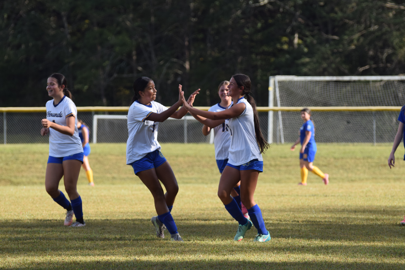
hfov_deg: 9.8
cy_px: 135
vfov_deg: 6.5
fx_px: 2362
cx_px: 202
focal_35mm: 210
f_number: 4.8
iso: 400
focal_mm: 140
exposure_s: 1/1000
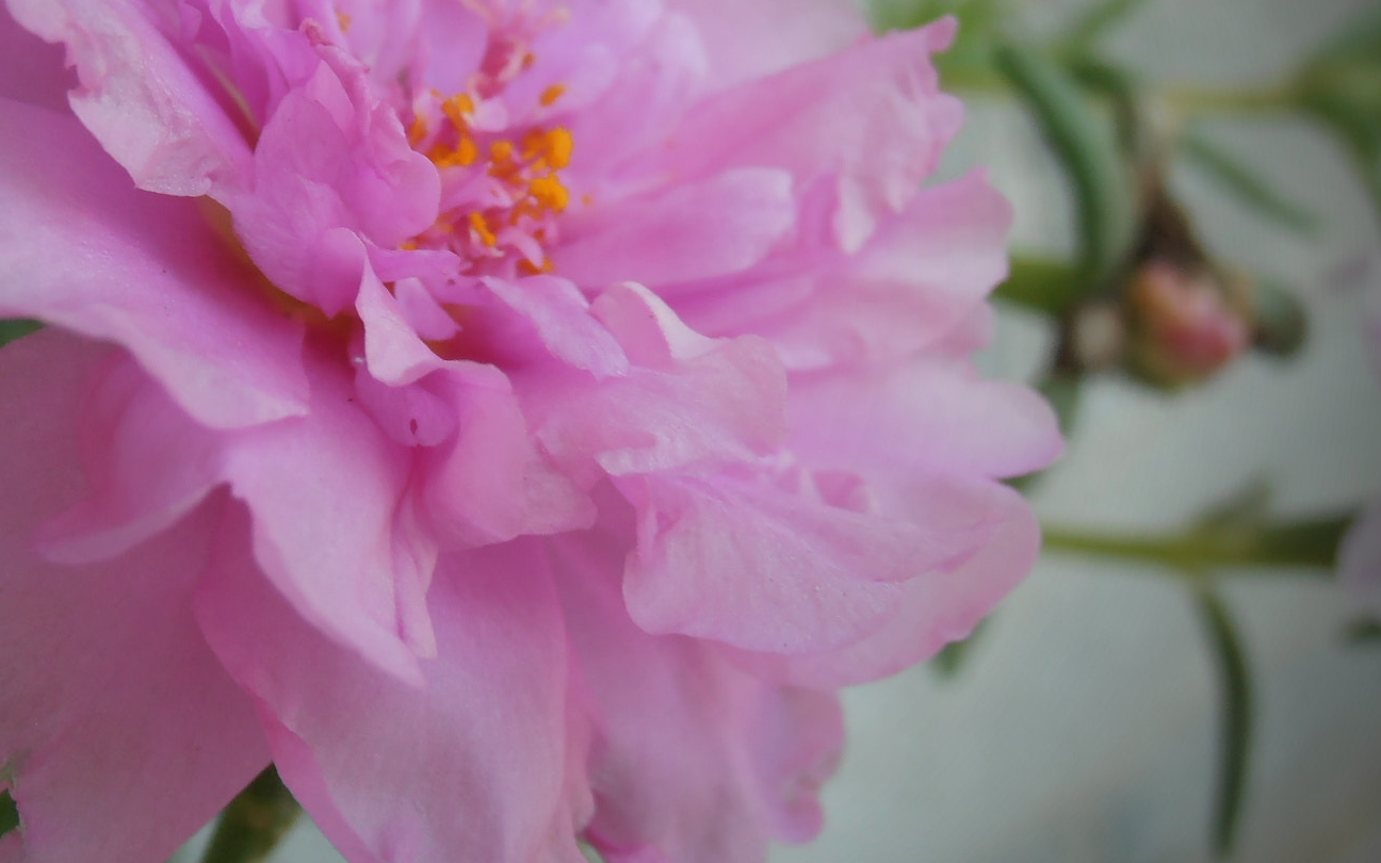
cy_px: 275
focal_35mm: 62
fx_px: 2333
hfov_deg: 32.6
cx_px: 430
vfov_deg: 20.9
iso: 80
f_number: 3.9
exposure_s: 1/80
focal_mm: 6.61
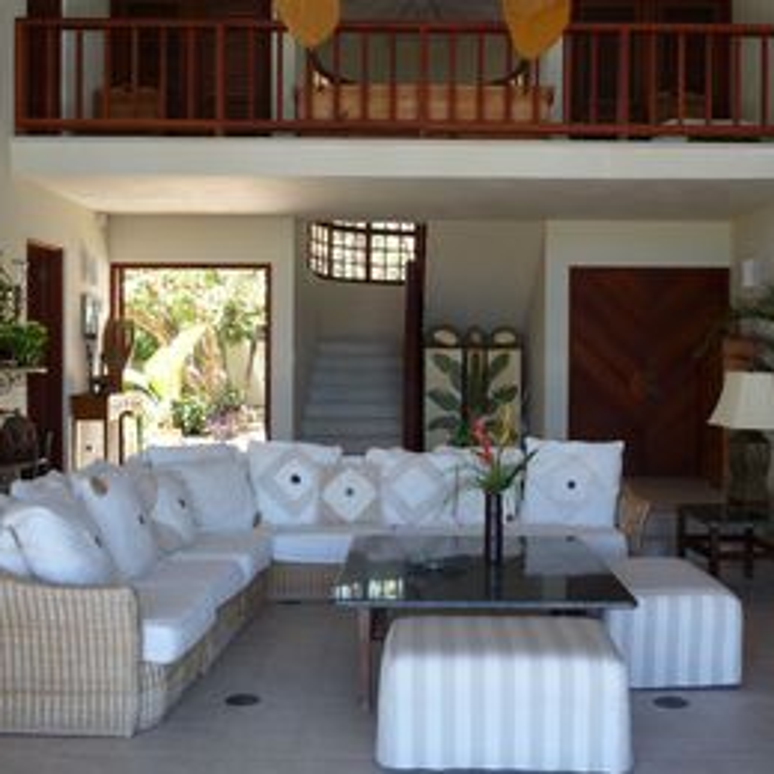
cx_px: 420
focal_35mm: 40
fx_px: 1012
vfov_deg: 41.9
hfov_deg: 41.8
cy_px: 387
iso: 100
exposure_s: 1/60
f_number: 3.5
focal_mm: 5.3
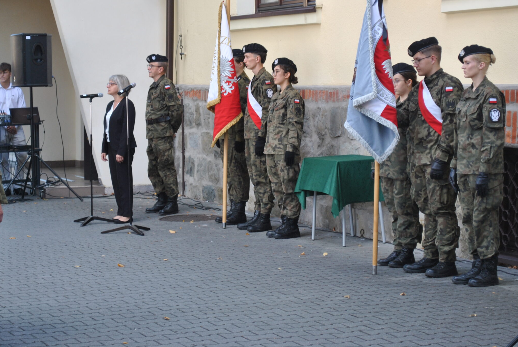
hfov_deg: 19.5
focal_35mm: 105
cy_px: 128
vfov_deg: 13.1
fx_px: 1507
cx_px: 220
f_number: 5.6
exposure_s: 1/80
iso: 200
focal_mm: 55
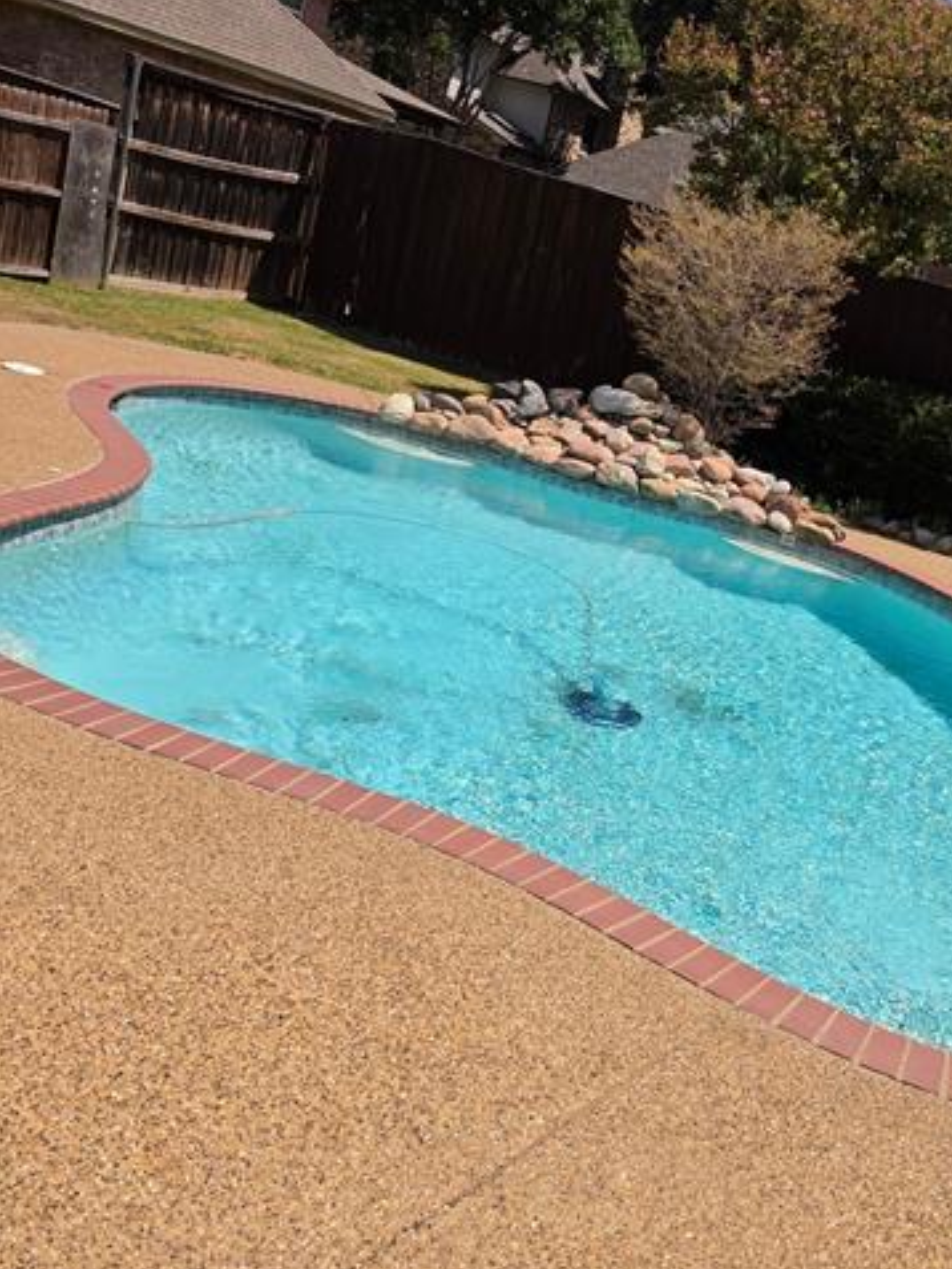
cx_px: 718
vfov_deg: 50.1
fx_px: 1356
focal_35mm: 37
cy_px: 631
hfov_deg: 37.7
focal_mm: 6.5
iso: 50
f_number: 1.4
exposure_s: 1/7939
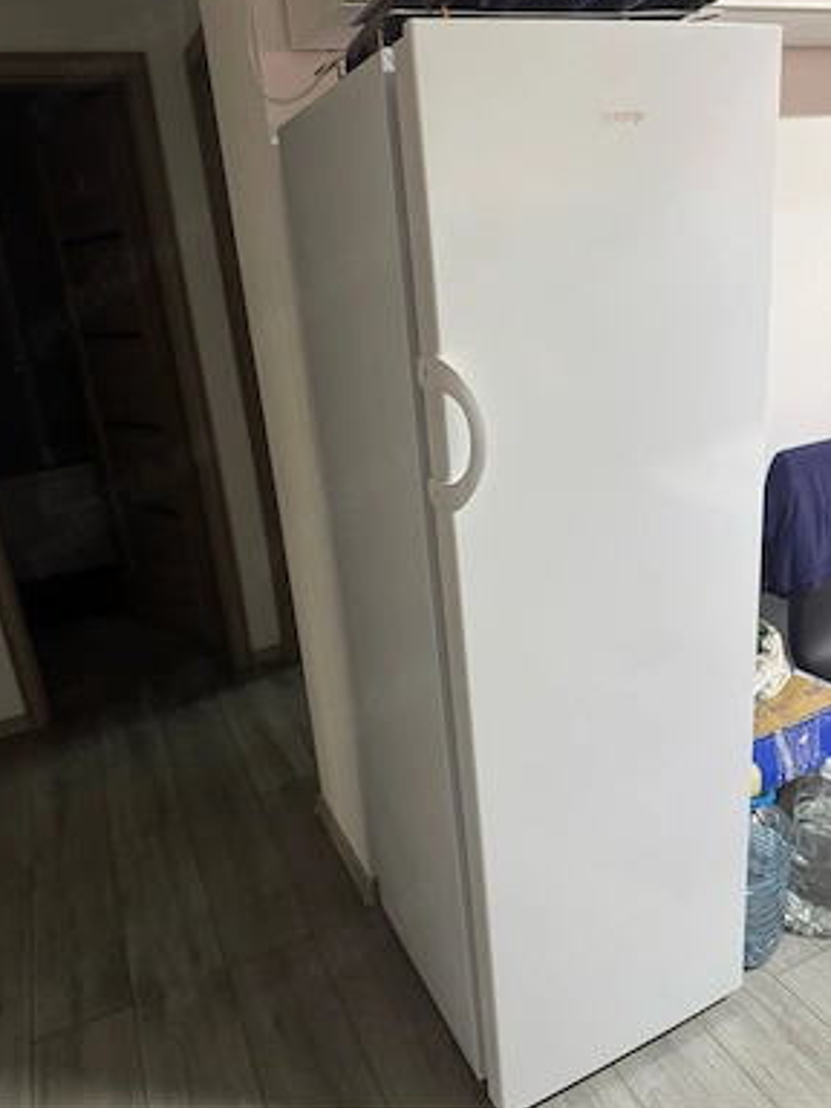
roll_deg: +5.6
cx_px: 401
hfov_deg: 54.9
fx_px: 800
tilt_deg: -19.2
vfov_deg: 69.4
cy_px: 537
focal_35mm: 25
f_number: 1.78
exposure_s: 1/60
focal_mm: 6.76
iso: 500
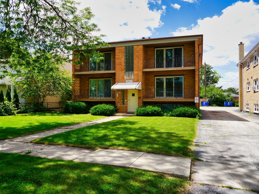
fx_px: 209
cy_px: 97
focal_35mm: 28
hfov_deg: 63.4
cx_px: 130
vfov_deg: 49.7
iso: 160
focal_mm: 14
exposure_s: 1/400
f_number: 6.3
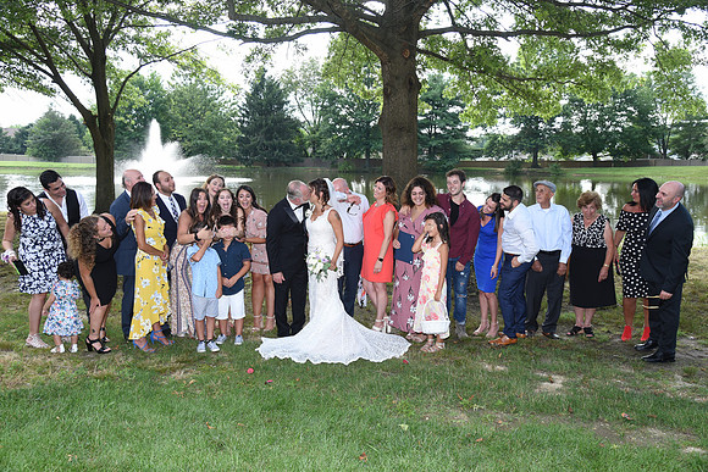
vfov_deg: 41.1
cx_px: 354
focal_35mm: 32
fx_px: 629
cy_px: 236
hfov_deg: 58.7
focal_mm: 32
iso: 400
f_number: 5.6
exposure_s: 1/200
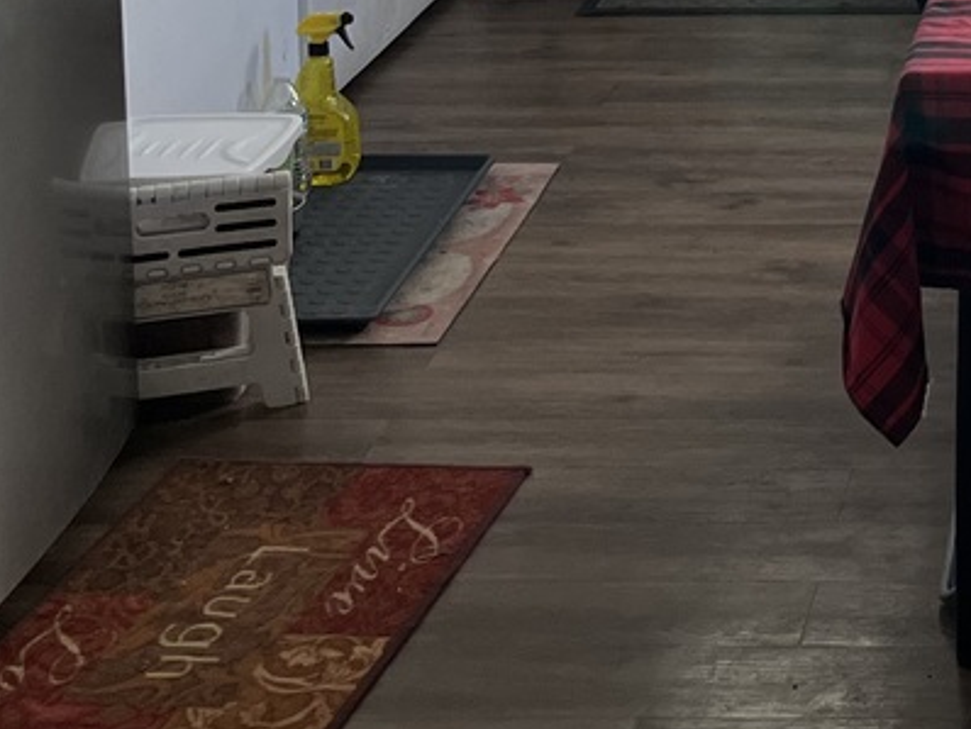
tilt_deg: -7.2
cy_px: -458
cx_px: 1234
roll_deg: -0.8
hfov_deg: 19.4
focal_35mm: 94
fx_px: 2638
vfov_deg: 14.4
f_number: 1.6
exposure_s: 1/60
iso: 80
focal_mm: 5.1
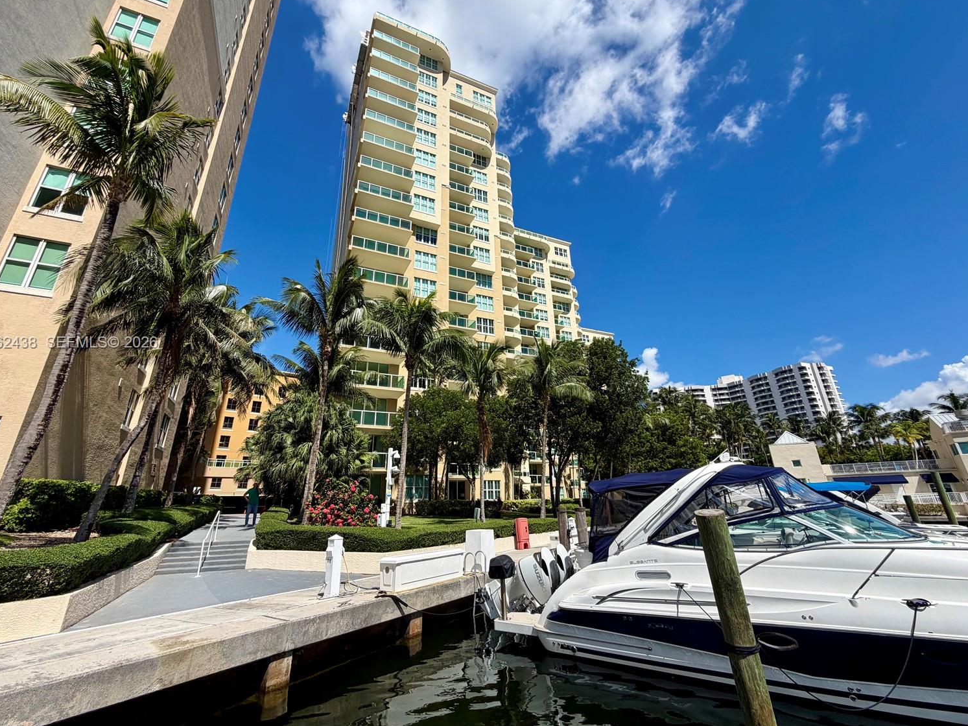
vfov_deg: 81.7
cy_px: 344
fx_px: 419
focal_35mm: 15
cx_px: 475
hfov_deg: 98.2
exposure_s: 1/1125
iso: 20
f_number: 2.2
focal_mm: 2.22
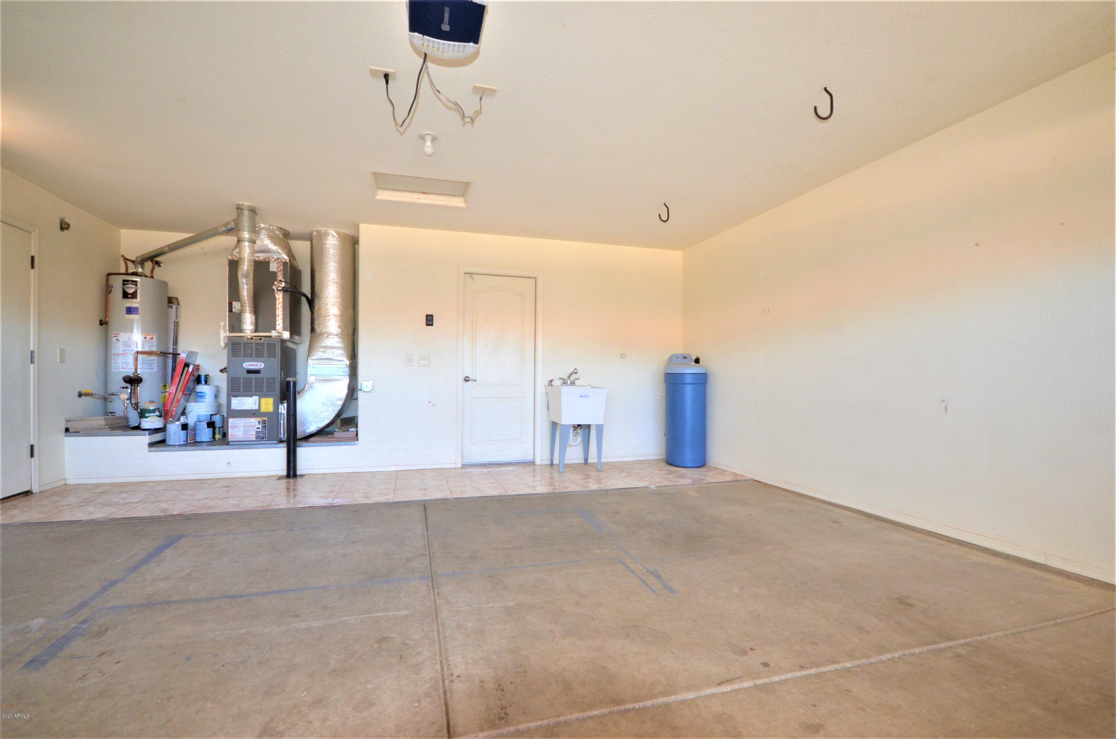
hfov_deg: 100.5
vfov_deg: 77.1
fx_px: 464
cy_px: 370
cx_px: 558
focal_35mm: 15
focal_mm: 10
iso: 800
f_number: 4
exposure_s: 1/60
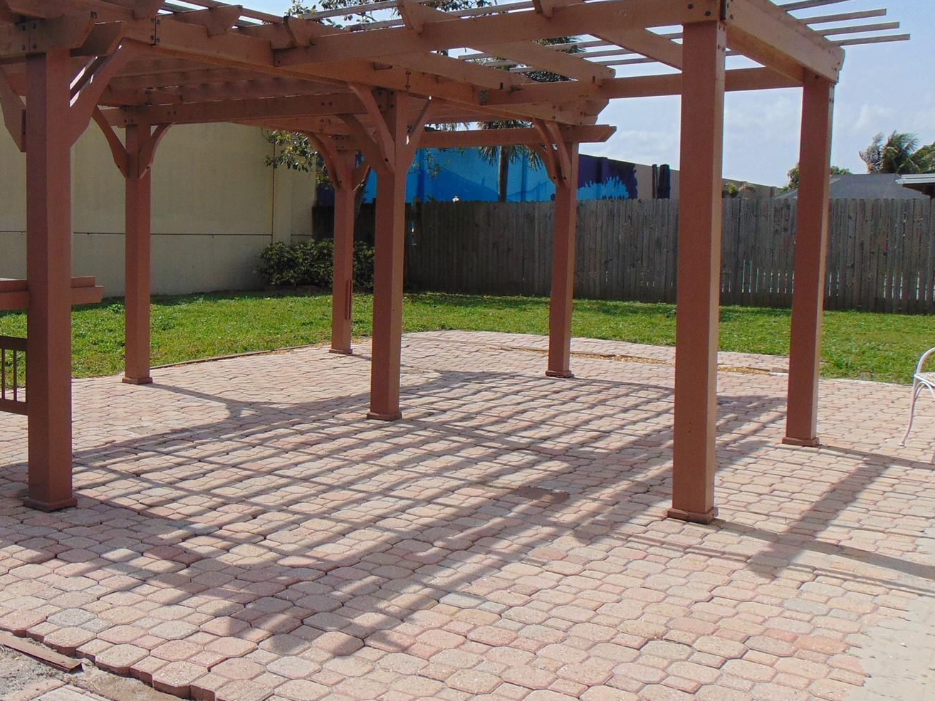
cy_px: 312
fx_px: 1054
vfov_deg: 36.8
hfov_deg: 46.4
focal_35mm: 39
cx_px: 253
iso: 80
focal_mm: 4.5
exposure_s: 1/400
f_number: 7.7
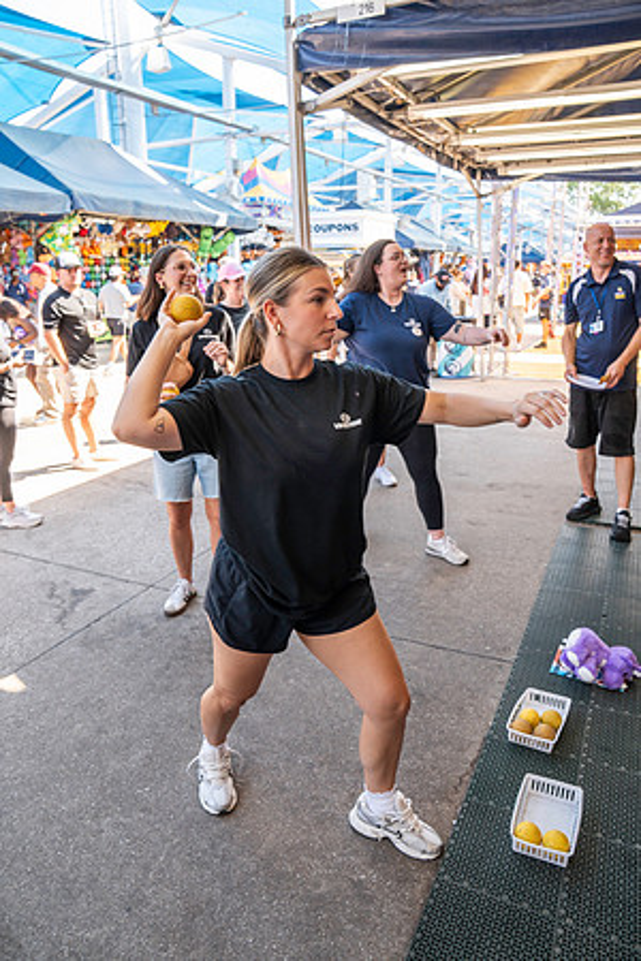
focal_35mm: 24
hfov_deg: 53.1
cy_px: 480
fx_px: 641
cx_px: 320
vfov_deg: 73.7
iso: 320
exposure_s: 1/200
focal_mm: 24
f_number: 4.5
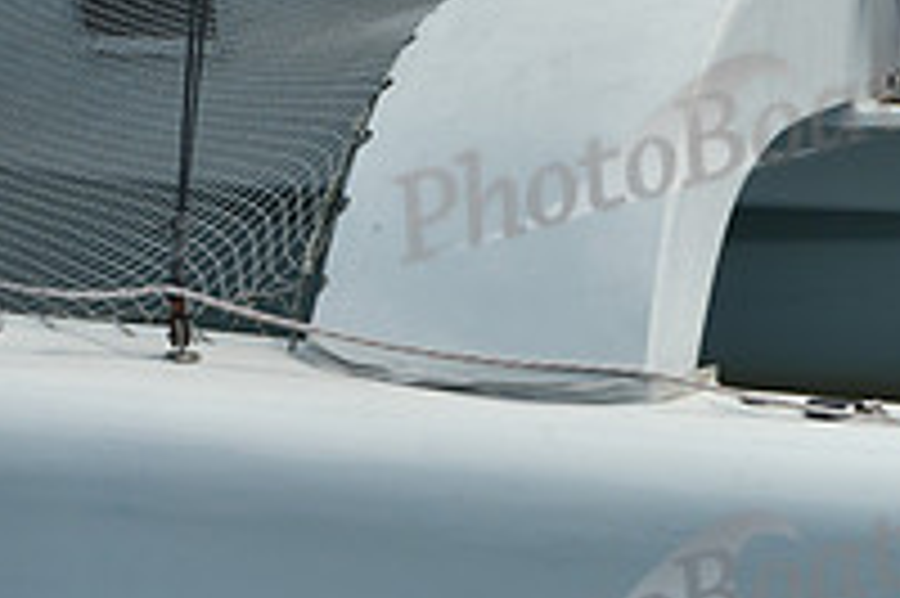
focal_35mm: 232
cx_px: 1264
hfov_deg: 8.7
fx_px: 5795
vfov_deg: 5.9
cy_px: -151
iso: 320
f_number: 6.3
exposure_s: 1/640
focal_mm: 80
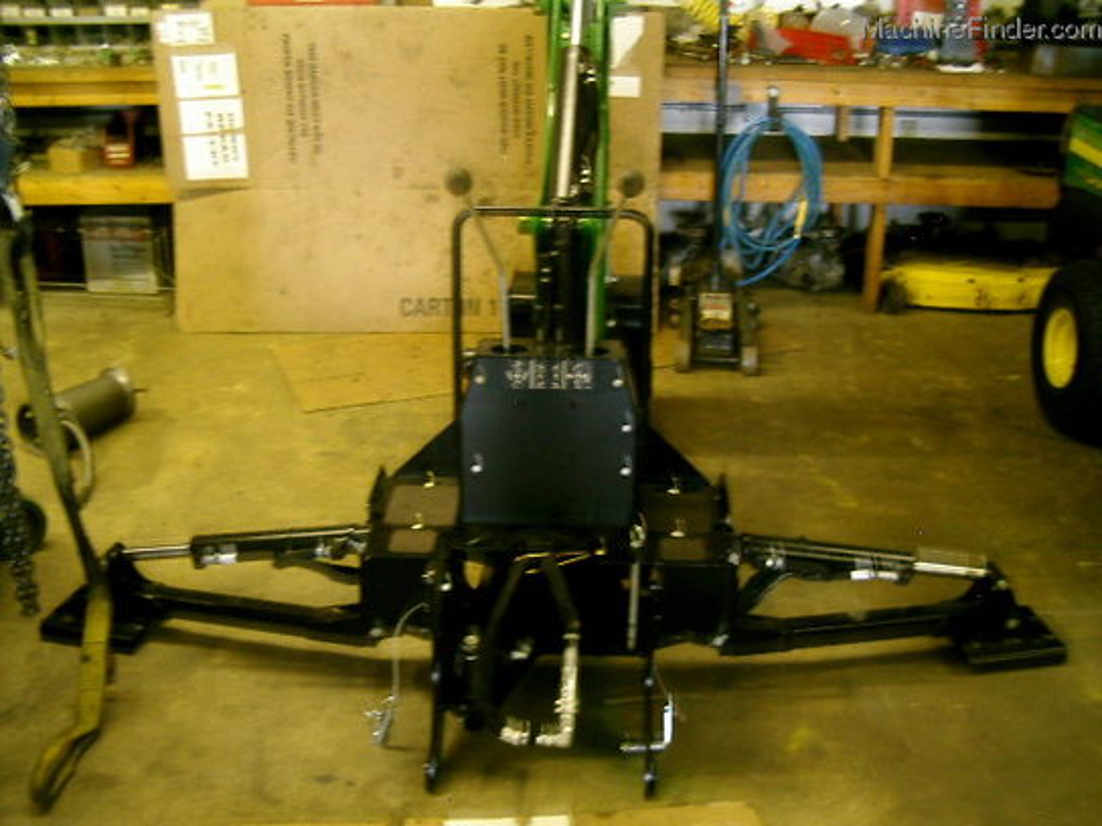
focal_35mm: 38
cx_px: 551
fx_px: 1210
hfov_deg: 49.0
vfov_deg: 37.7
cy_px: 413
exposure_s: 1/4
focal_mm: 5.8
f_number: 2.6
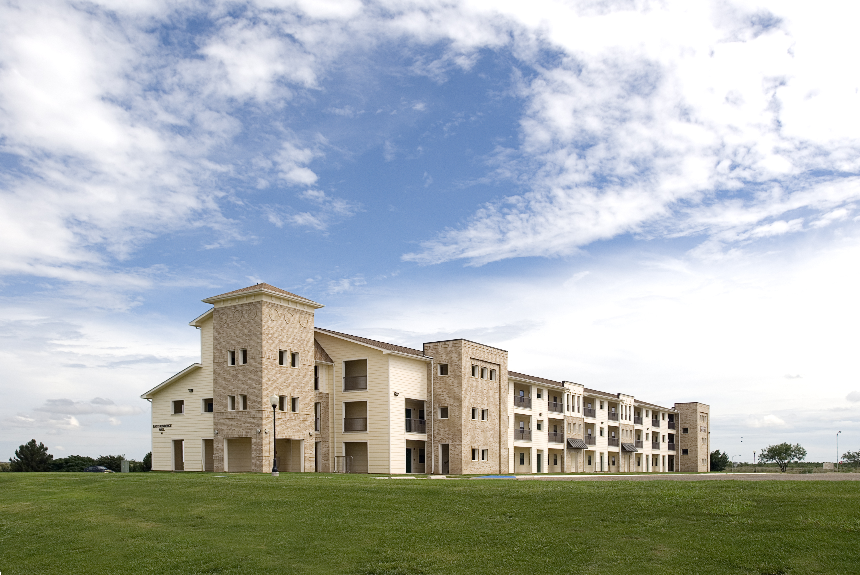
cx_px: 430
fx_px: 718
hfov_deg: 61.9
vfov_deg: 43.7
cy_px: 288
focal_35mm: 30
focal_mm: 20
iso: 100
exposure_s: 1/640
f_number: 5.6
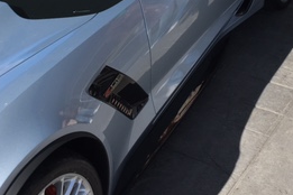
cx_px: 144
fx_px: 602
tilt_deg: -25.2
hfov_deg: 27.3
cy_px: -18
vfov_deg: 17.8
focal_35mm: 74
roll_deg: +1.4
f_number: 2.2
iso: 25
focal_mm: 4.15
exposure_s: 1/916
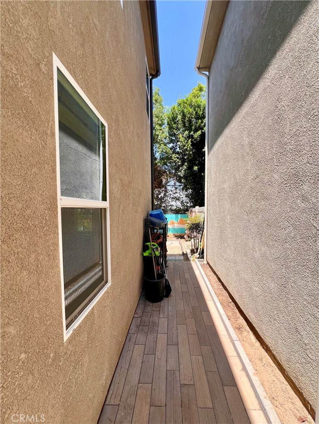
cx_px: 160
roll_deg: +0.2
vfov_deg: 106.1
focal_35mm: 13
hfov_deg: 90.1
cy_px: 212
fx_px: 159
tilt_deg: -2.1
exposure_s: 1/515
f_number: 1.8
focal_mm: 1.57
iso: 32
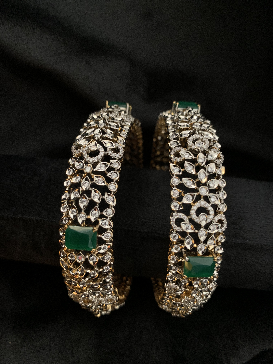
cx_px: 136
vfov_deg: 67.3
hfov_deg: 53.1
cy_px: 182
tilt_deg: -49.4
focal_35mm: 26
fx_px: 273
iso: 400
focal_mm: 4.25
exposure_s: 1/46
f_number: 1.8
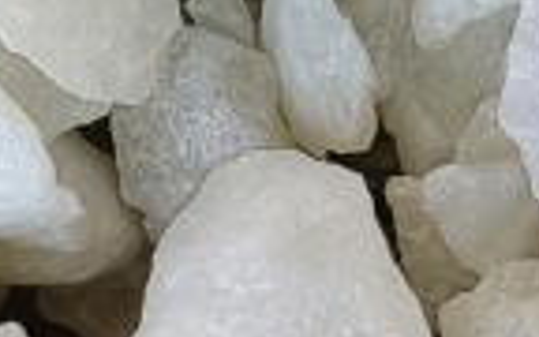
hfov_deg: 14.2
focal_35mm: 147
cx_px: 326
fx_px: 2159
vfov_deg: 8.9
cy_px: 154
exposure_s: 1/100
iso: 99
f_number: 2
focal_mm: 2.32
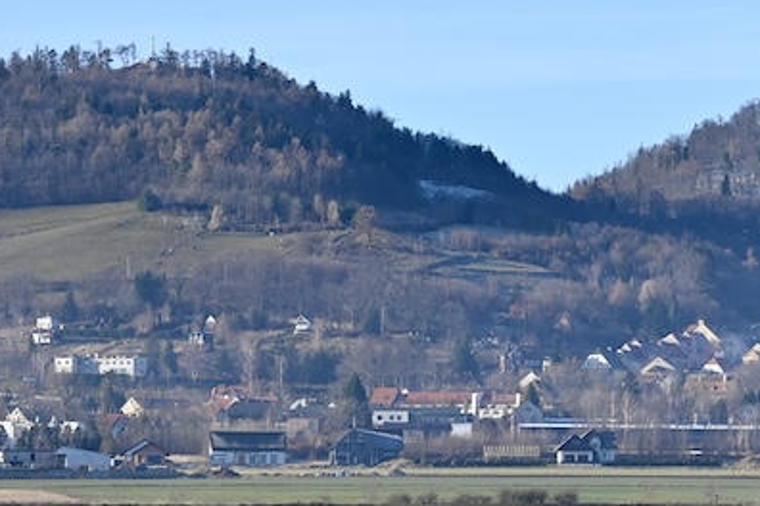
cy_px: 295
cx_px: 683
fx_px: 5446
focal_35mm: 258
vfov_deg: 5.3
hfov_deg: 8.0
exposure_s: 1/320
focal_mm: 85
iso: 100
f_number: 6.3
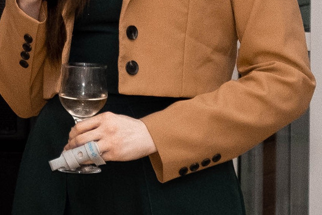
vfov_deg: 2.7
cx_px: 17
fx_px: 4508
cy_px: -102
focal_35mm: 504
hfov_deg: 4.1
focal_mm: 55
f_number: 5.6
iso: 1000
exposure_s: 1/160
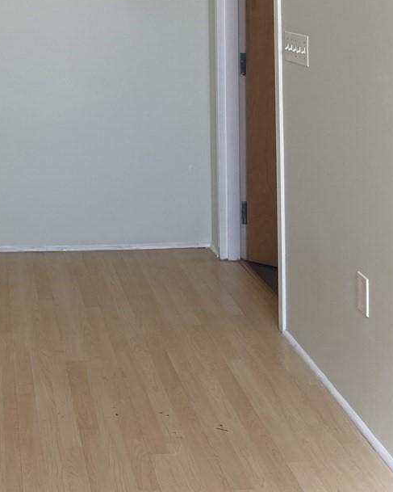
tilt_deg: -1.8
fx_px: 931
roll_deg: +1.6
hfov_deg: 22.4
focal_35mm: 64
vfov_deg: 28.1
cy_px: 20
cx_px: -51
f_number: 1.8
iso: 50
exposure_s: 1/122
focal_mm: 4.25
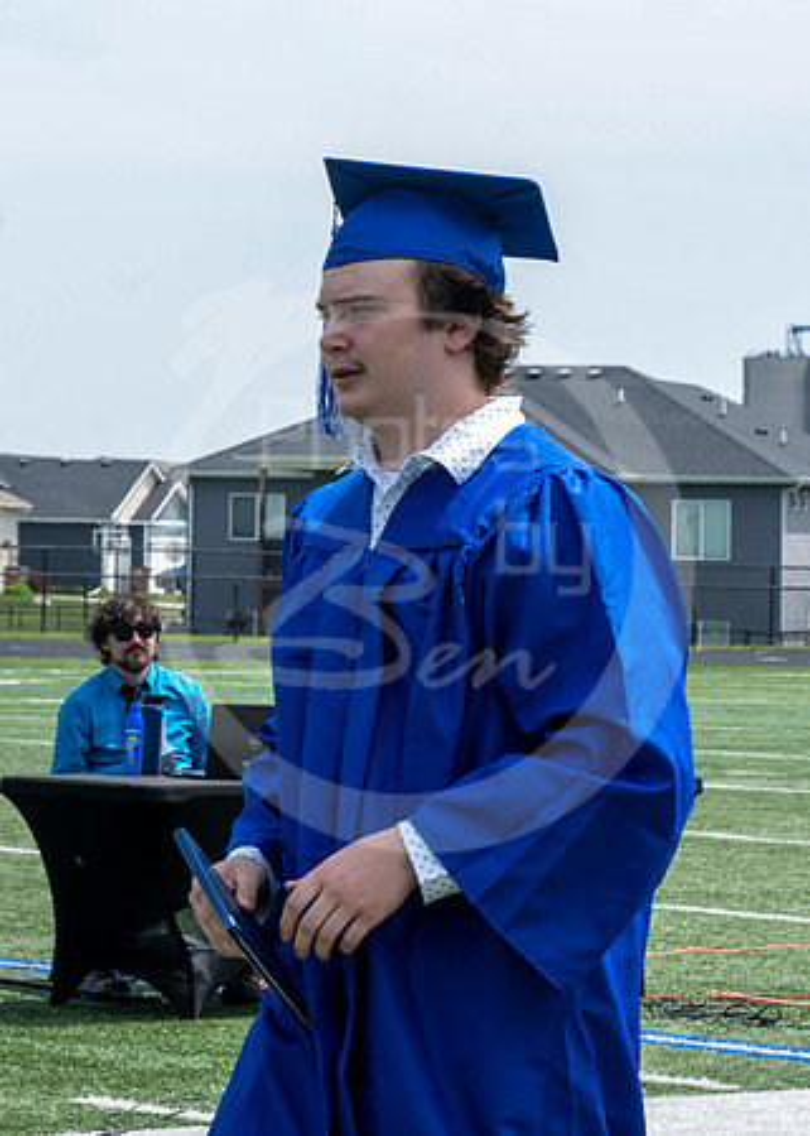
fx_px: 5477
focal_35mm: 170
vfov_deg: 11.8
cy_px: 416
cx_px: 62
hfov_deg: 8.4
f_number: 13
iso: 200
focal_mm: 70
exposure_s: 1/250
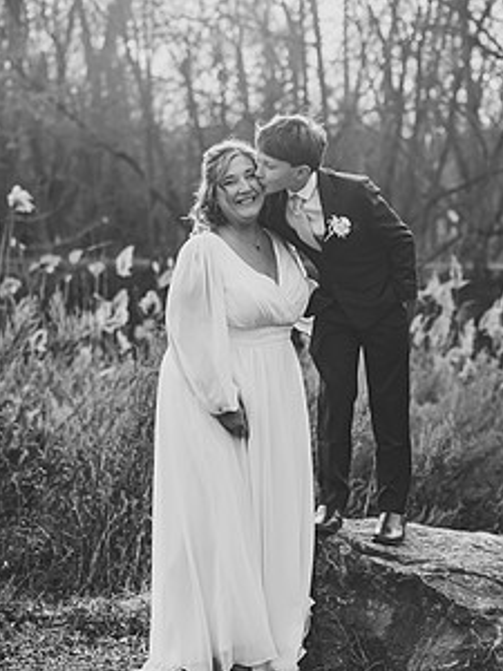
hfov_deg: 13.7
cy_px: 266
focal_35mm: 108
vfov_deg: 18.2
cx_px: 286
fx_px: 2092
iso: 400
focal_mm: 75
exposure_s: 1/4000
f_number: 2.8
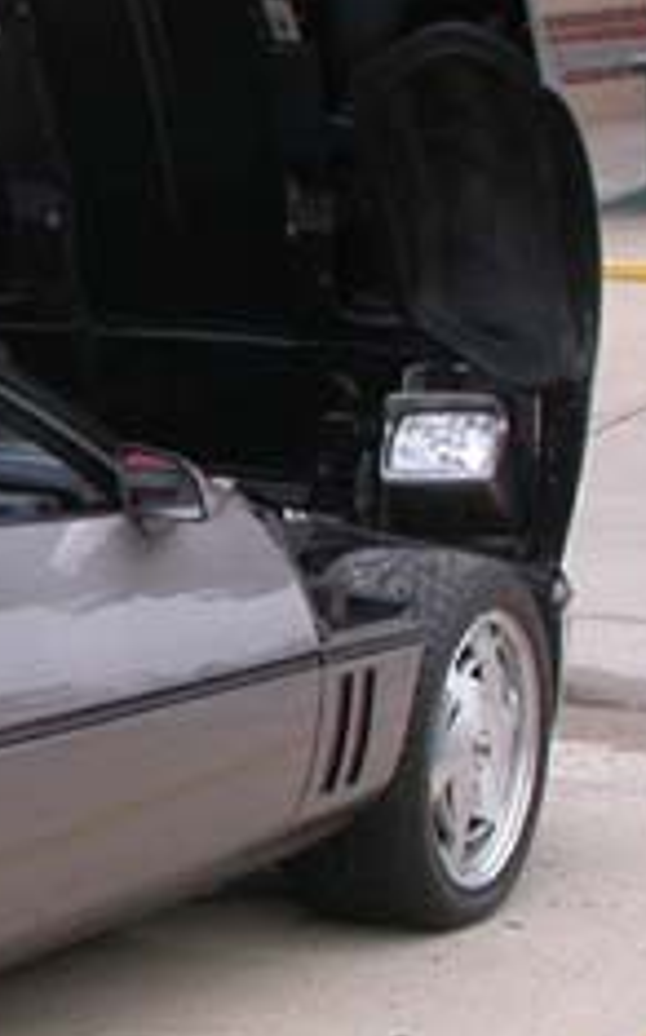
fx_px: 3892
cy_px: 571
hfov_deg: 9.0
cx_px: -566
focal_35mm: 138
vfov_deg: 15.2
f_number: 6
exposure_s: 1/219
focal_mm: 7.85
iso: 100
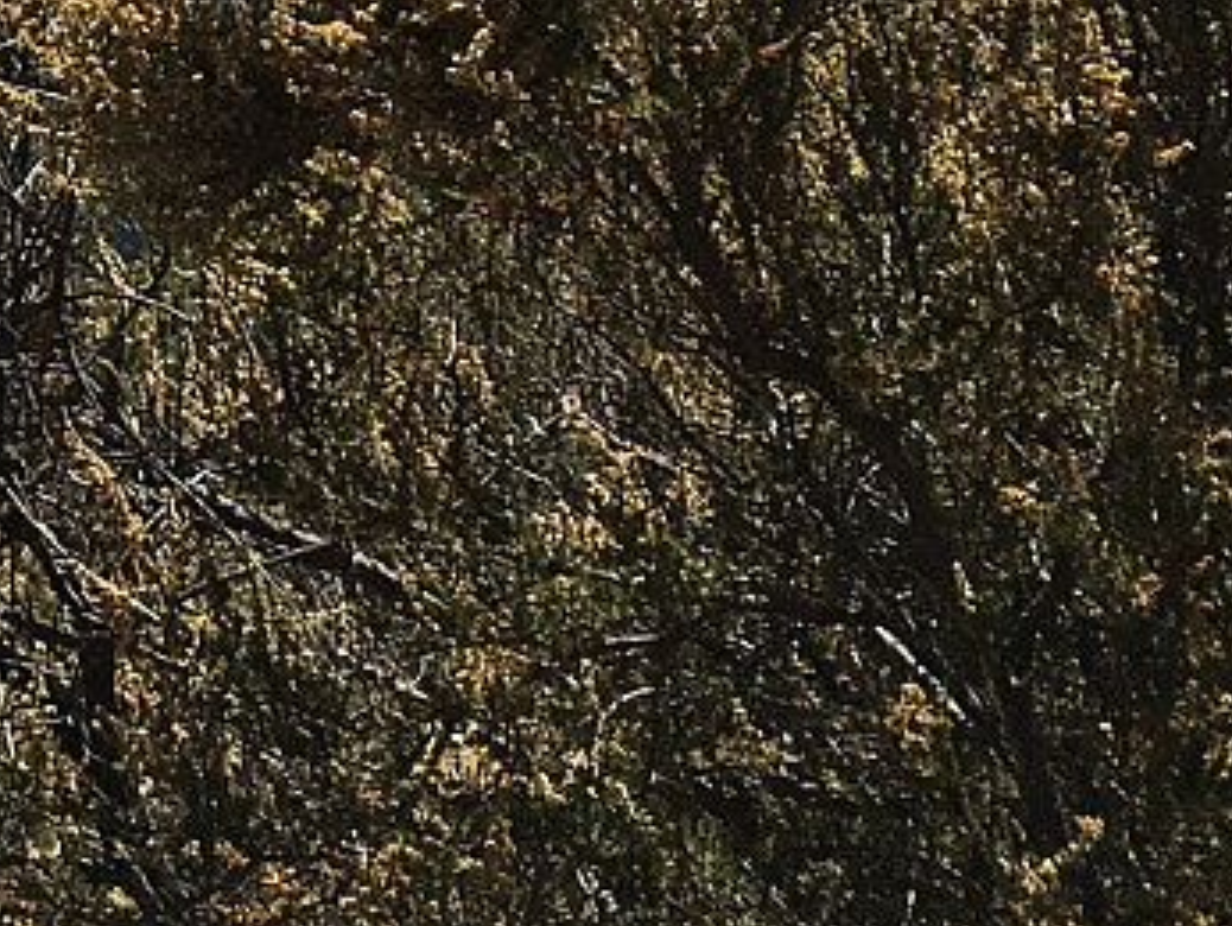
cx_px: -627
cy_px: -1065
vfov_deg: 10.1
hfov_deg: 13.8
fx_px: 4772
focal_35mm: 134
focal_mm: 4.15
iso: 25
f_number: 2.2
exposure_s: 1/2137
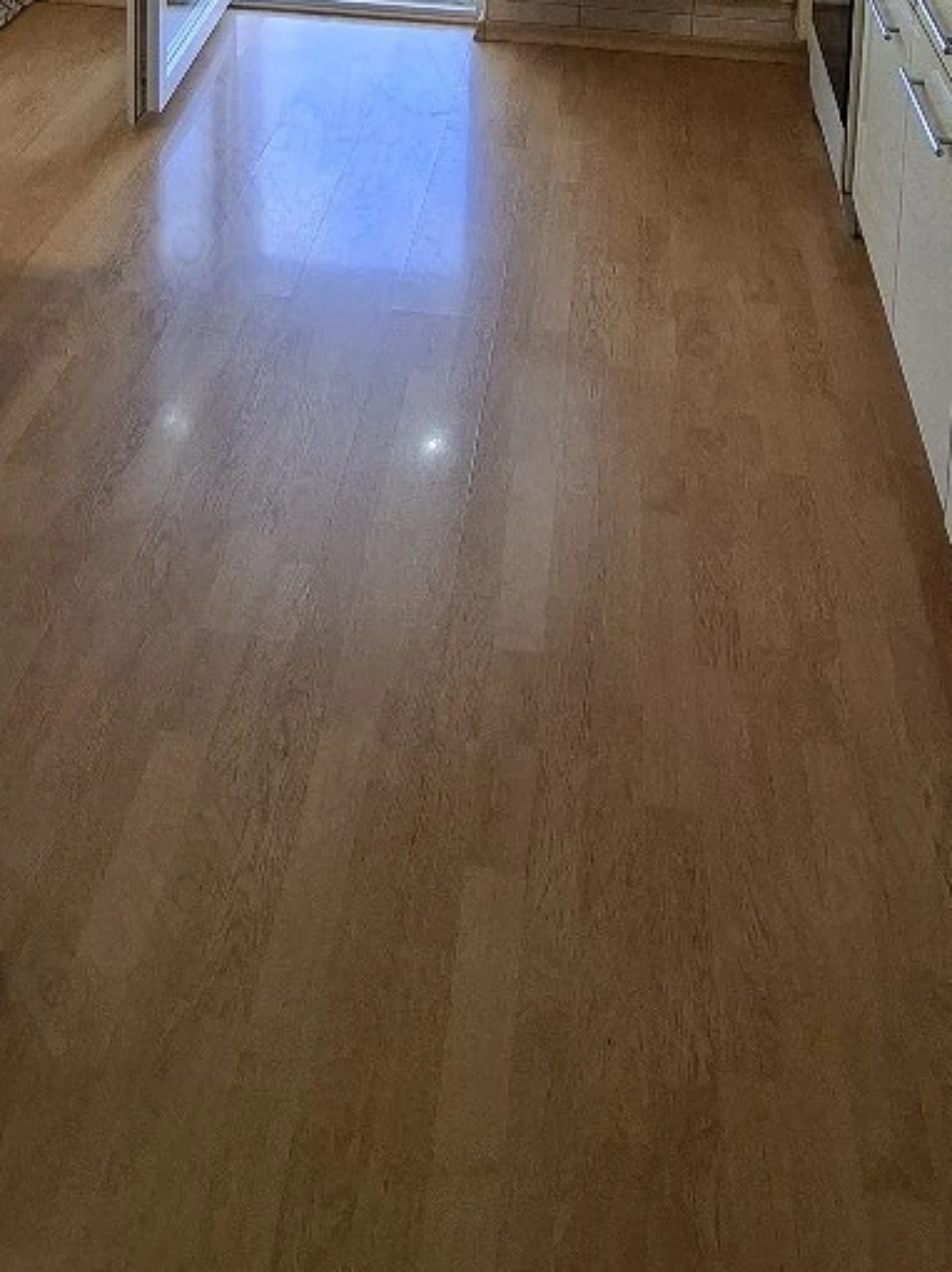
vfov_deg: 36.2
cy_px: -370
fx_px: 1248
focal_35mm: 34
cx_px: 441
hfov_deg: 41.7
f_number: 2.2
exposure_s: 1/60.2
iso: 40
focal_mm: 1.74
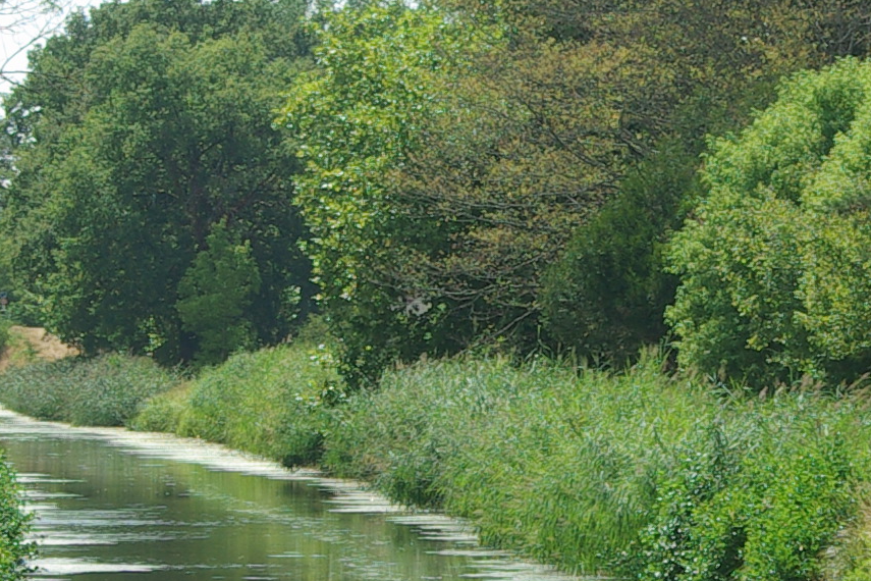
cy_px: 357
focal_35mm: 374
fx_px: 9055
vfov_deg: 3.7
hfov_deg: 5.5
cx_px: 801
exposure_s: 1/180
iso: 100
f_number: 8
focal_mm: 55
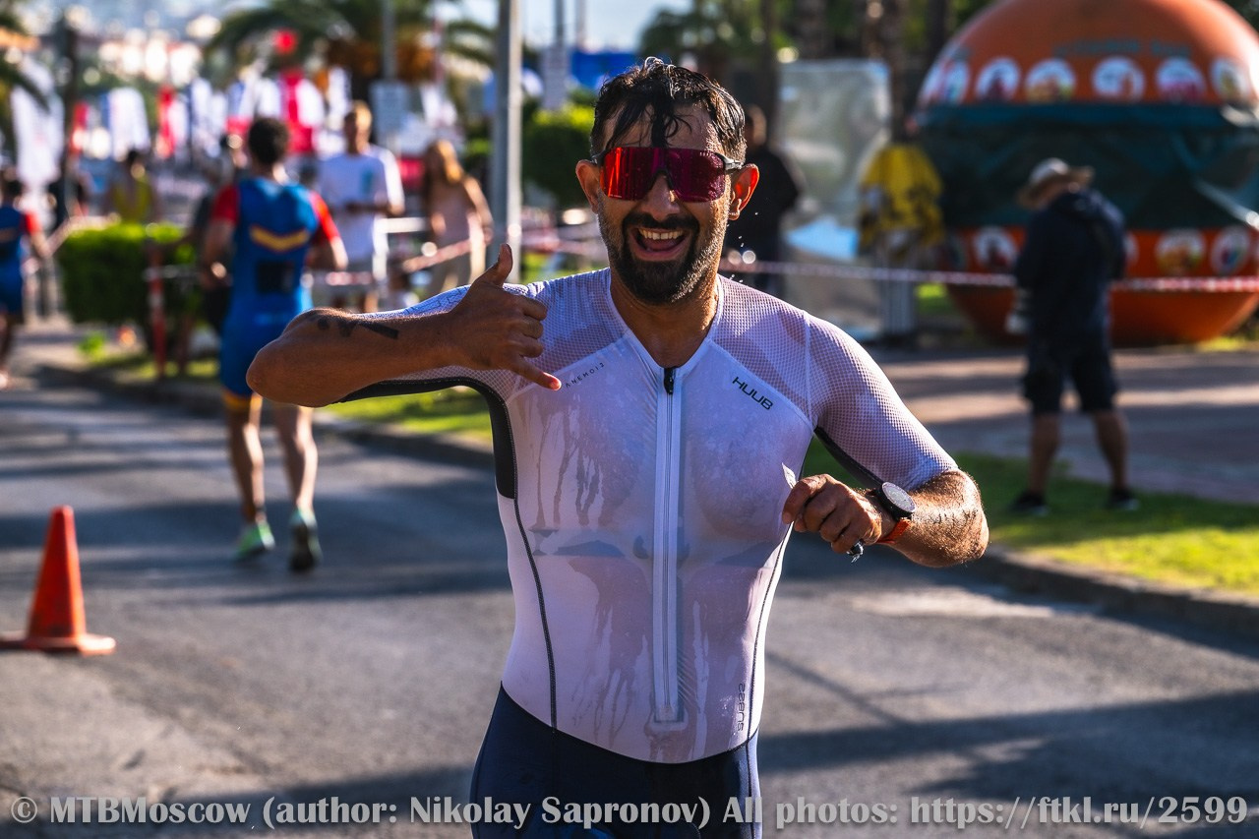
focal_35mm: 150
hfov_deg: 13.7
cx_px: 630
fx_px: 5245
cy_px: 420
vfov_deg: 9.1
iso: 320
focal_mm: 150
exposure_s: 1/800
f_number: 8
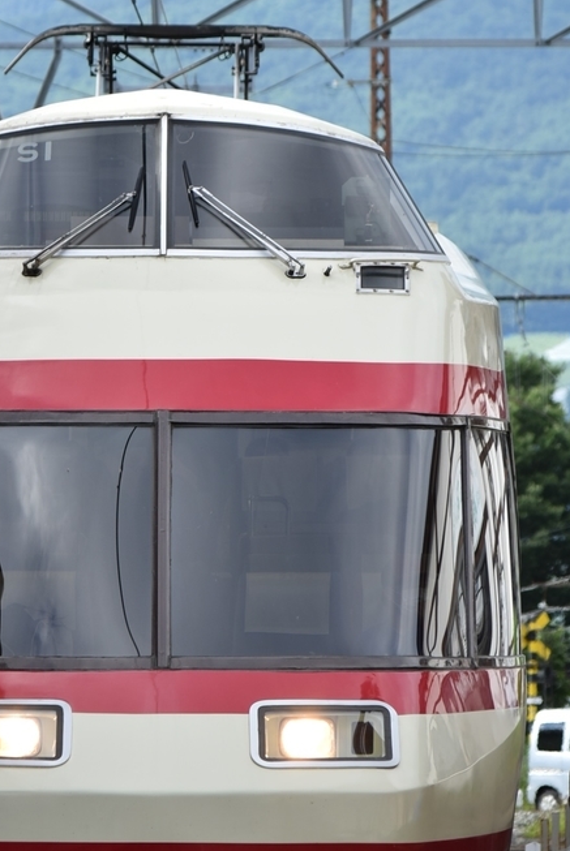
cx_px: 157
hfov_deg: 3.7
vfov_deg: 5.5
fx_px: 8809
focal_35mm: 372
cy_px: 451
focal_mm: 135
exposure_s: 1/250
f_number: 5.6
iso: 100
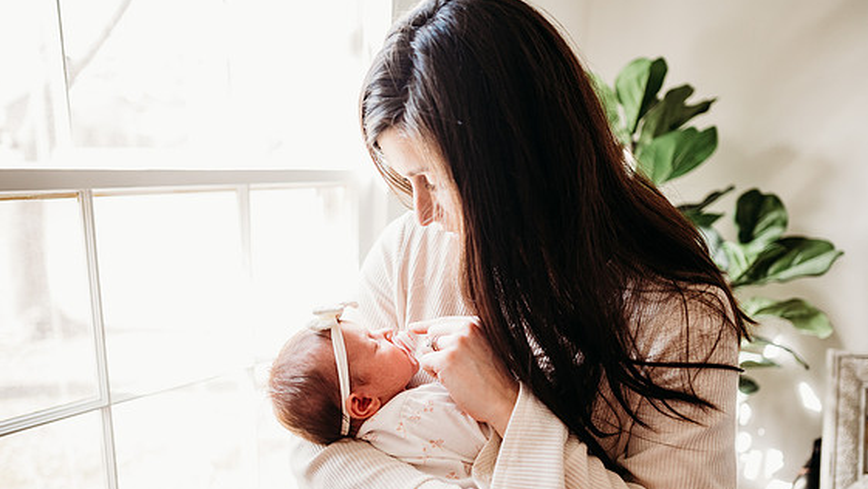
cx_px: 424
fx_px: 599
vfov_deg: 44.2
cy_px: 292
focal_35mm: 26
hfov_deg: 71.9
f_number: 1.8
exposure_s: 1/500
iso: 640
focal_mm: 24
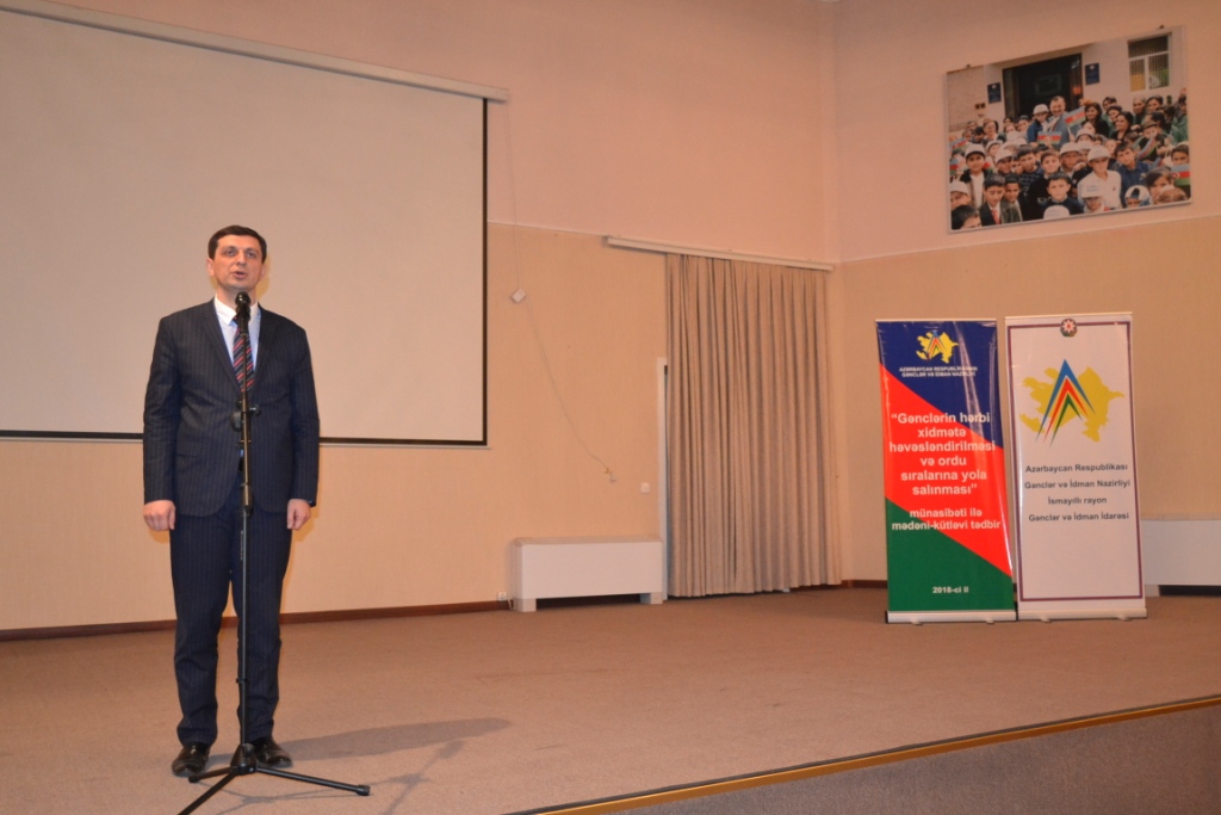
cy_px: 408
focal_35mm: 33
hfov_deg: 57.2
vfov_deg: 40.0
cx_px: 610
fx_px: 1119
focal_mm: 22
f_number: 3.5
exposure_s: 1/60
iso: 2000
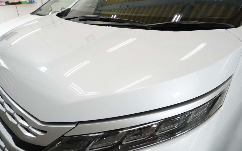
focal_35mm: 25
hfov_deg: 72.6
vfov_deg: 49.2
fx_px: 165
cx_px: 122
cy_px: 70
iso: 3200
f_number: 5.6
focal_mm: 16
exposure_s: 1/320
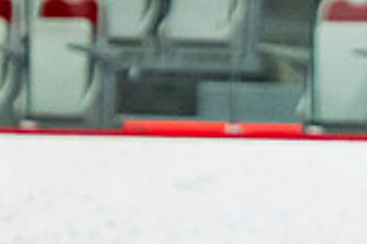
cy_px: 467
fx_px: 11965
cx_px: 643
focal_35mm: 1175
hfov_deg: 1.8
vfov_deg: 1.2
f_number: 3.2
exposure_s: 1/1000
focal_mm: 150
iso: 1600
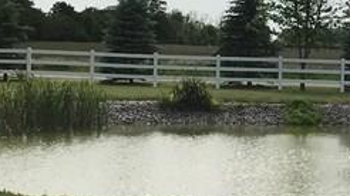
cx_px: 347
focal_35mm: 127
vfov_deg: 9.5
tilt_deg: -1.8
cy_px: 91
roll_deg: -1.6
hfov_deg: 16.6
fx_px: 1178
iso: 25
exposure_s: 1/6849
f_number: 1.8
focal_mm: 3.99
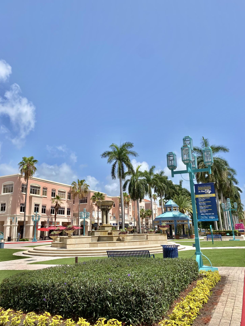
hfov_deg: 51.3
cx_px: 124
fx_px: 255
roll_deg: +1.9
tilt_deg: +14.7
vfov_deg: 65.3
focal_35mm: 27
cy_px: 161
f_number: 1.8
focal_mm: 4.25
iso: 32
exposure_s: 1/3846
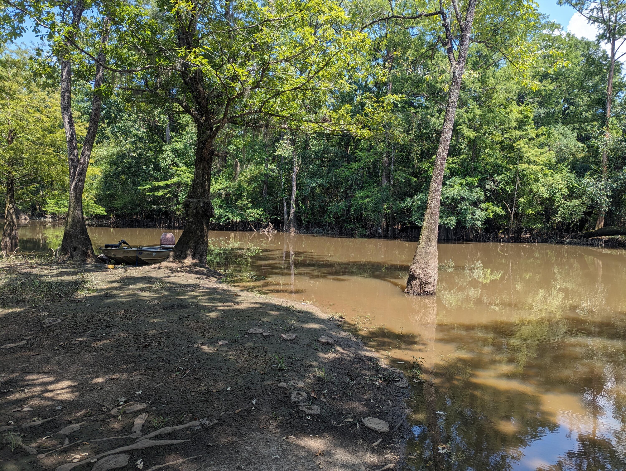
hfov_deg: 71.5
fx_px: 435
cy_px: 236
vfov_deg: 56.9
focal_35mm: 24
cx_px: 313
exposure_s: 1/605
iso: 42
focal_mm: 6.81
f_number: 1.85
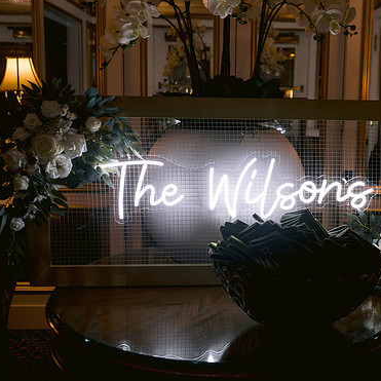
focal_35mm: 47
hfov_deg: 35.8
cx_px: 241
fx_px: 585
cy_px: 184
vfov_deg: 36.1
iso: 400
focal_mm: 35
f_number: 3.5
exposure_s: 1/200
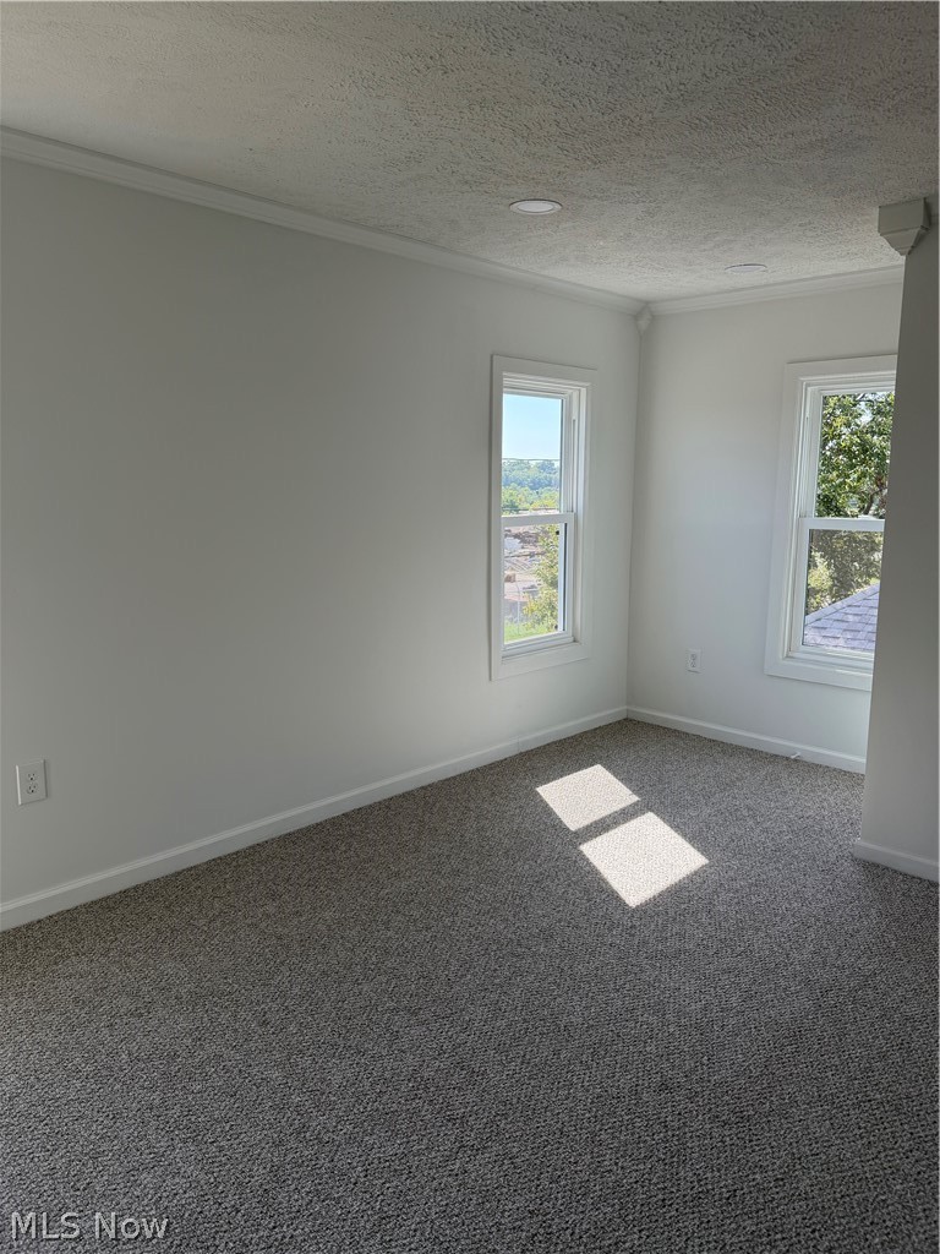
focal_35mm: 24
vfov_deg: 71.6
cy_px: 627
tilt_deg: -9.6
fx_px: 869
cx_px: 470
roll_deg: -0.3
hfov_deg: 56.8
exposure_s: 1/617
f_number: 1.78
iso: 100
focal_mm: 6.76
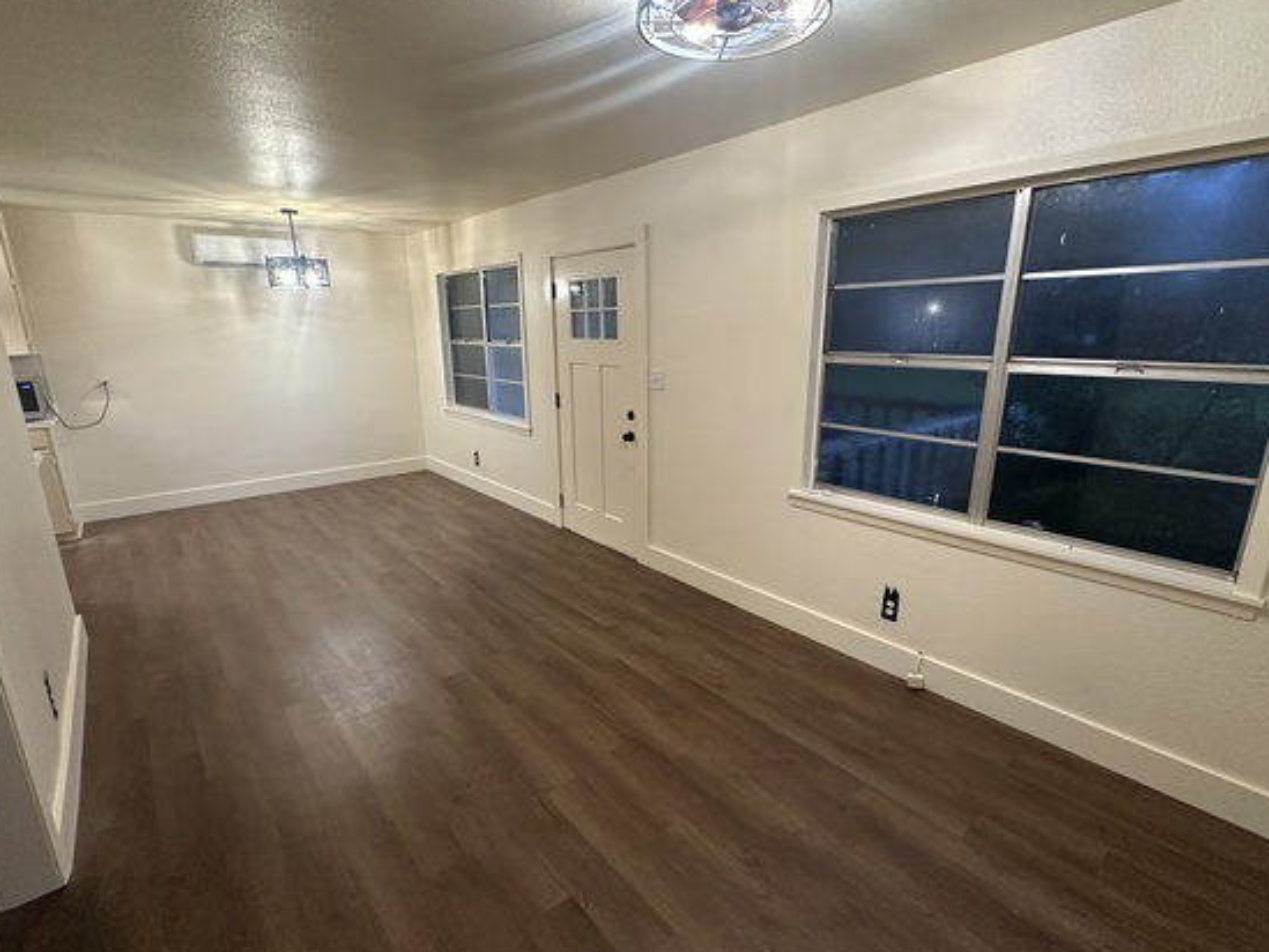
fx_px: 623
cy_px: 490
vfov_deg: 74.7
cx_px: 628
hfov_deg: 91.0
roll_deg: +0.3
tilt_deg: -14.6
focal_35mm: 17
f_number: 2.2
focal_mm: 2.22
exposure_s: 1/60
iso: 320
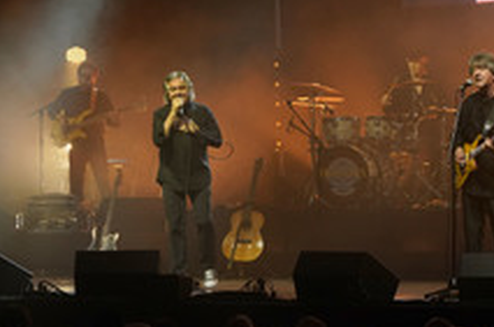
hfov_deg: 13.1
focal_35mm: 157
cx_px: 259
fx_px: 2150
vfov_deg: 8.7
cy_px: 116
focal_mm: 74
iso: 1600
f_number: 5
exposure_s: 1/160
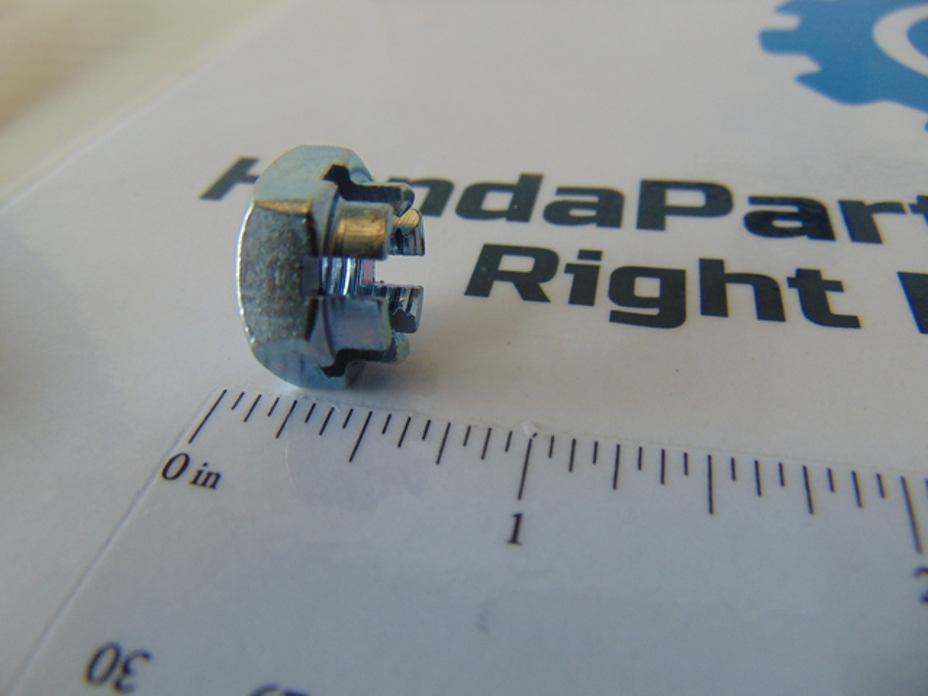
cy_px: 348
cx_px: 464
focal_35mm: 25
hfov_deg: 69.4
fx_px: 670
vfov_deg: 54.9
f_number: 3
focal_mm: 4.5
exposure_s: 1/250
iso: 80
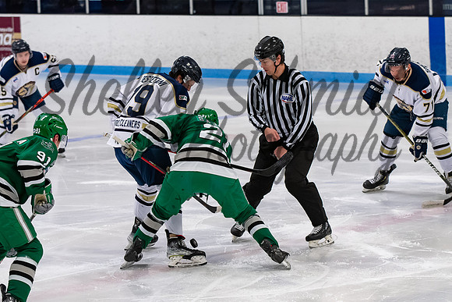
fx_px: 2198
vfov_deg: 7.9
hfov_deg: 11.7
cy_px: 144
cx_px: 204
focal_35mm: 175
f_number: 3.2
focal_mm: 102
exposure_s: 1/800
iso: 2000
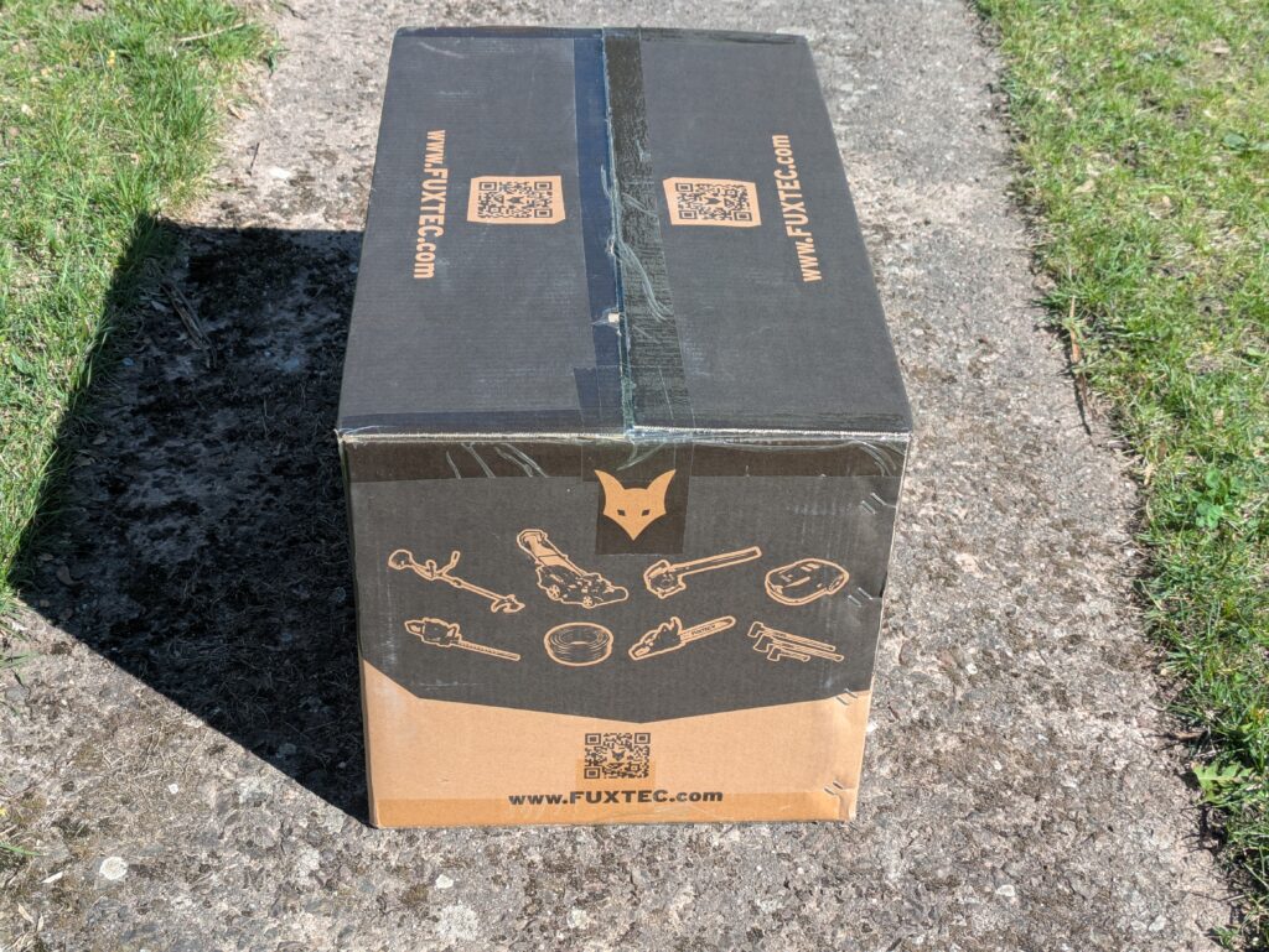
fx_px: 1871
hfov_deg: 37.5
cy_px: 476
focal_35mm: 51
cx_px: 634
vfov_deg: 28.6
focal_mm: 5.43
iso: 46
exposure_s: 1/907
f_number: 1.89
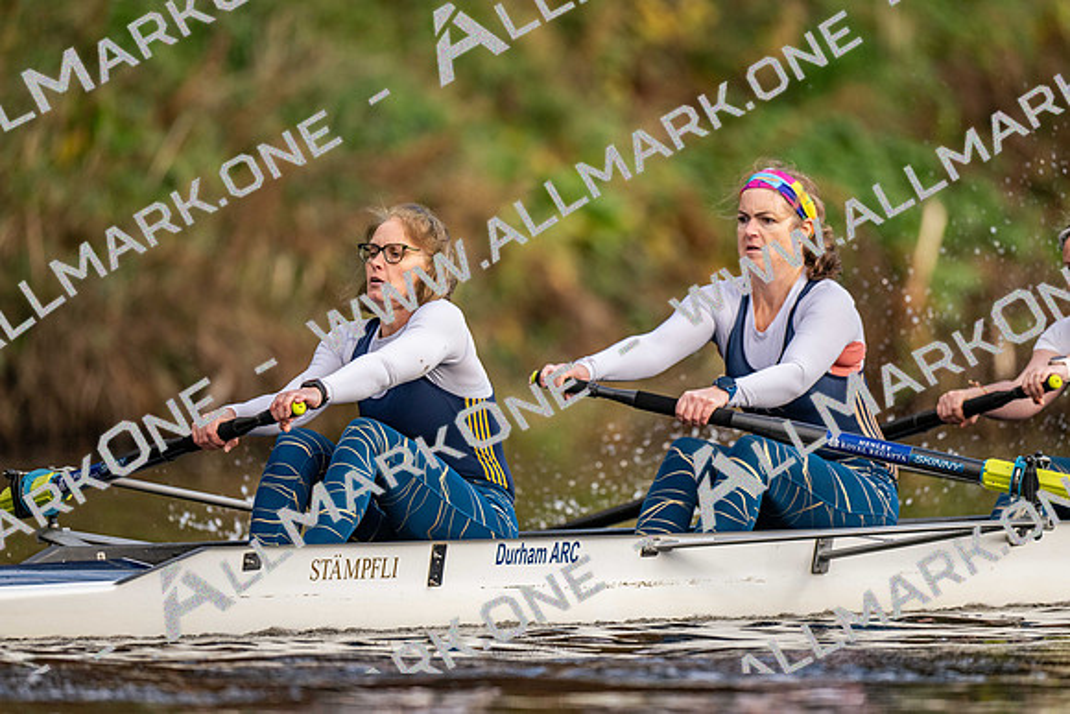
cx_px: 535
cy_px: 357
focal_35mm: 600
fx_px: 17837
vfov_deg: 2.3
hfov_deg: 3.4
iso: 1100
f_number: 4
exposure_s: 1/2500
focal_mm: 600
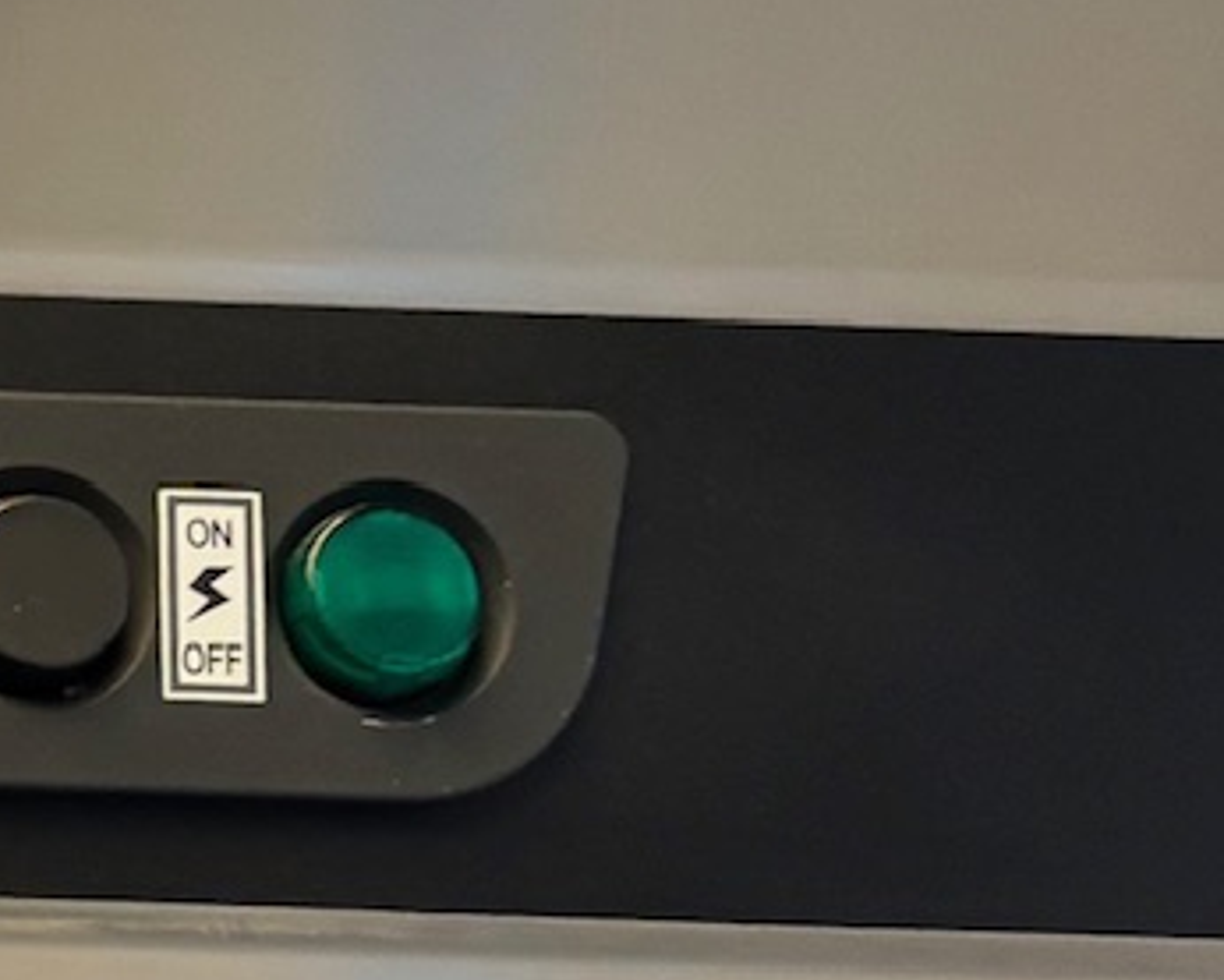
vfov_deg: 10.2
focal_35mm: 150
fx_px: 5435
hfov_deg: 10.4
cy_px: 1104
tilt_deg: +7.8
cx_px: -2023
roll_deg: -3.0
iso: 125
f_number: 1.6
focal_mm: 5.96
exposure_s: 1/50
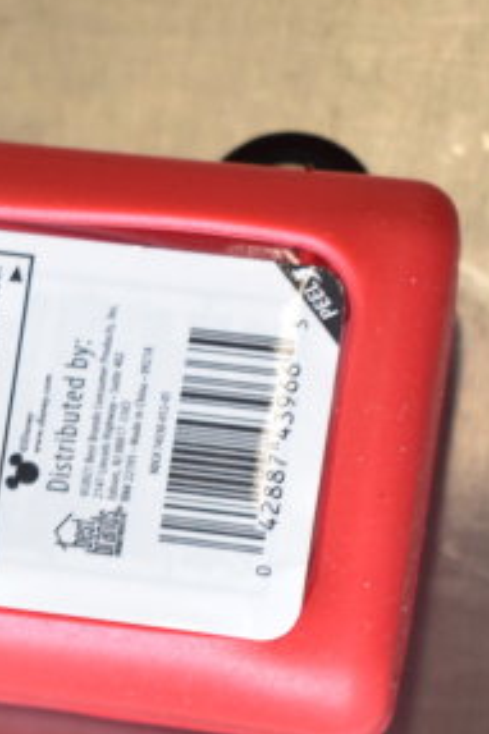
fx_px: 3419
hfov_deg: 8.1
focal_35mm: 168
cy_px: 1047
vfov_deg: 11.8
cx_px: -92
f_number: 4.5
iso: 400
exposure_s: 1/60
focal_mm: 35
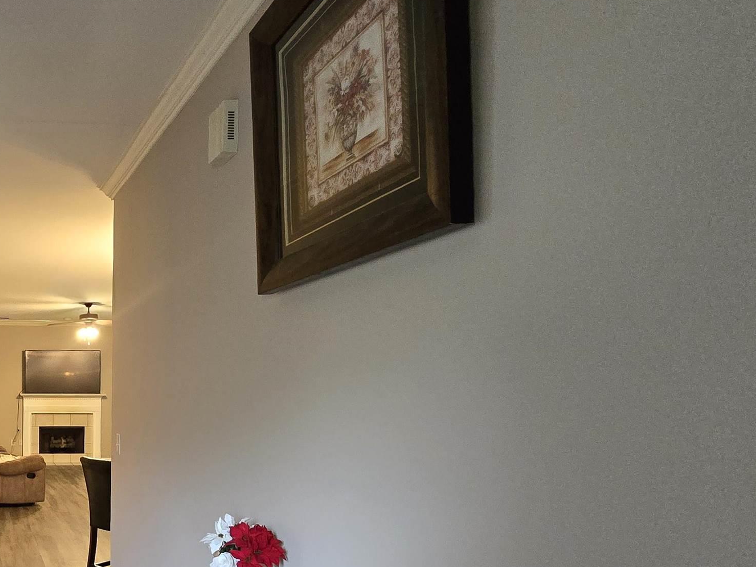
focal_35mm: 27
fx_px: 590
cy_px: 410
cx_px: 17
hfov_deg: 53.1
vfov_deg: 49.7
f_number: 2.2
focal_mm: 2.2
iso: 640
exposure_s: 1/60
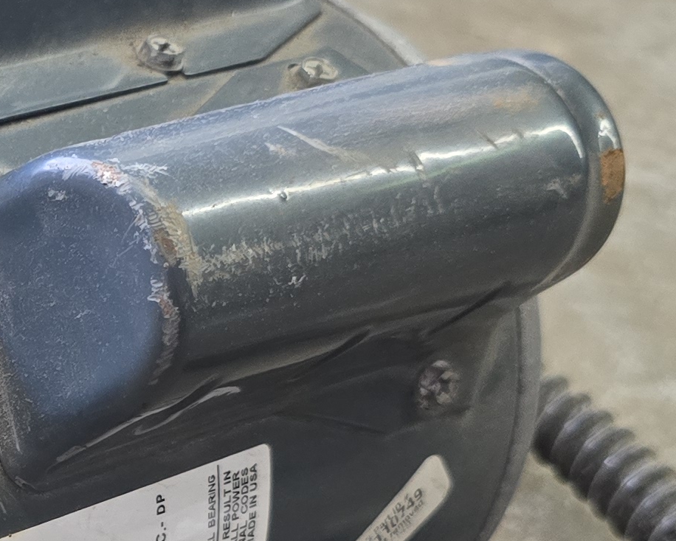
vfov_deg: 15.4
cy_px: 566
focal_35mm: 98
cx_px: -375
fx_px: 1961
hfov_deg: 17.4
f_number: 1.7
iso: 640
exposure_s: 1/60
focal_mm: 6.3
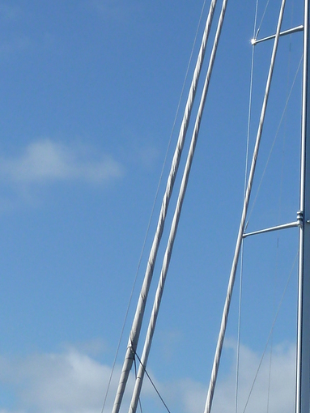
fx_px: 1646
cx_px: 280
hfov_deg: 10.7
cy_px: 167
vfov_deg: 14.3
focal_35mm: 138
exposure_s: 1/400
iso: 80
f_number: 5.6
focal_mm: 7.3
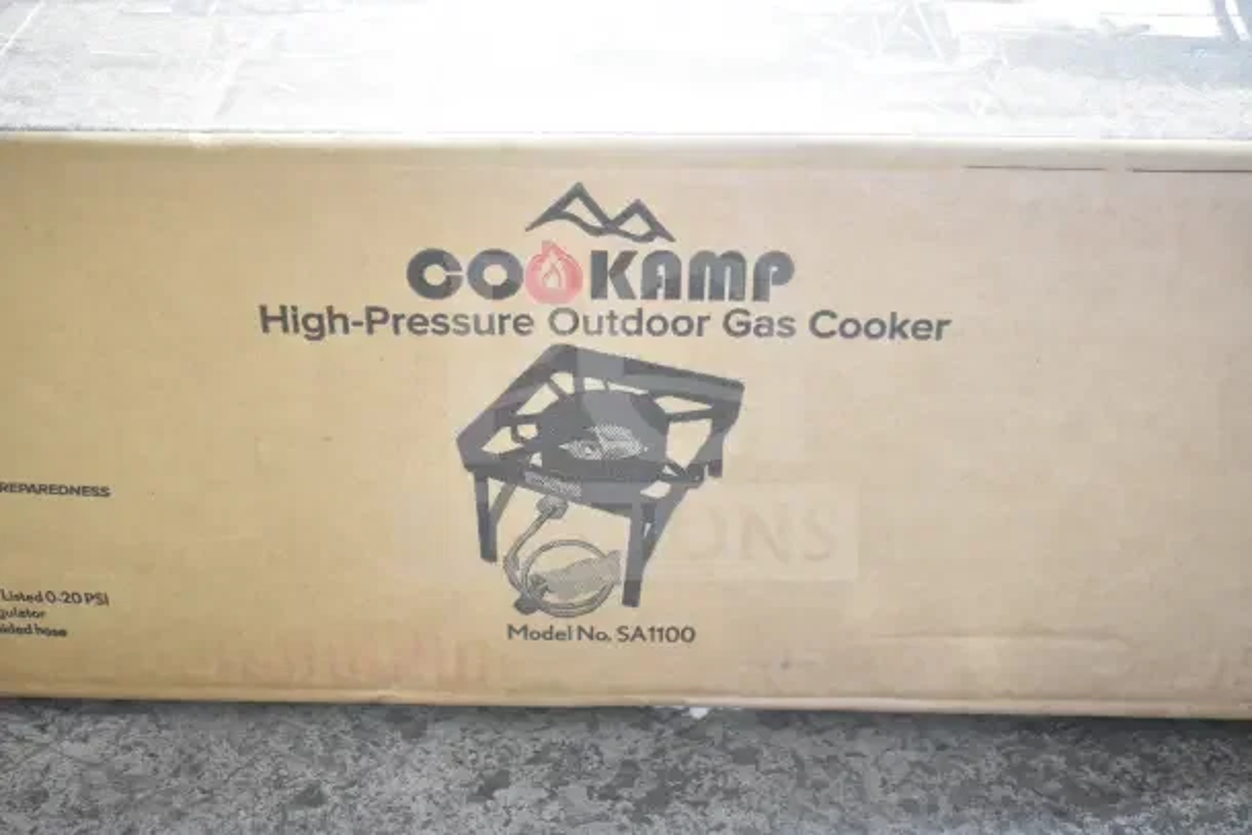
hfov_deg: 45.0
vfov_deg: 30.9
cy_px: 418
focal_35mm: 44
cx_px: 626
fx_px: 1513
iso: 2800
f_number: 4.2
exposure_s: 1/50
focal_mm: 29
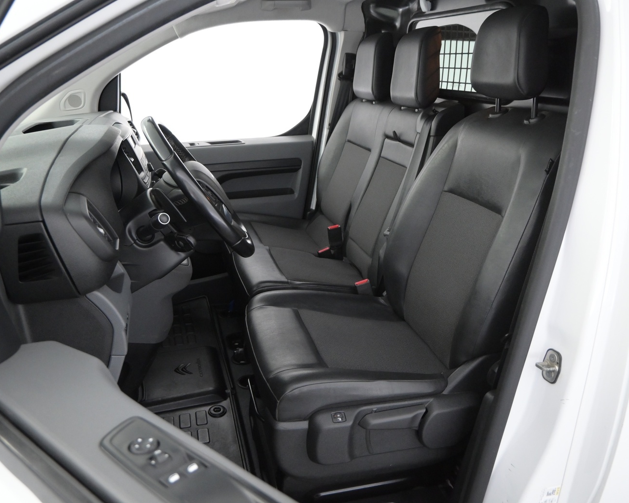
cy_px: 253
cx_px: 317
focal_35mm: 28
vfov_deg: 51.5
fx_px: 521
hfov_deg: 62.2
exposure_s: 1/50
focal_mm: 16
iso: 2500
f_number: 3.5
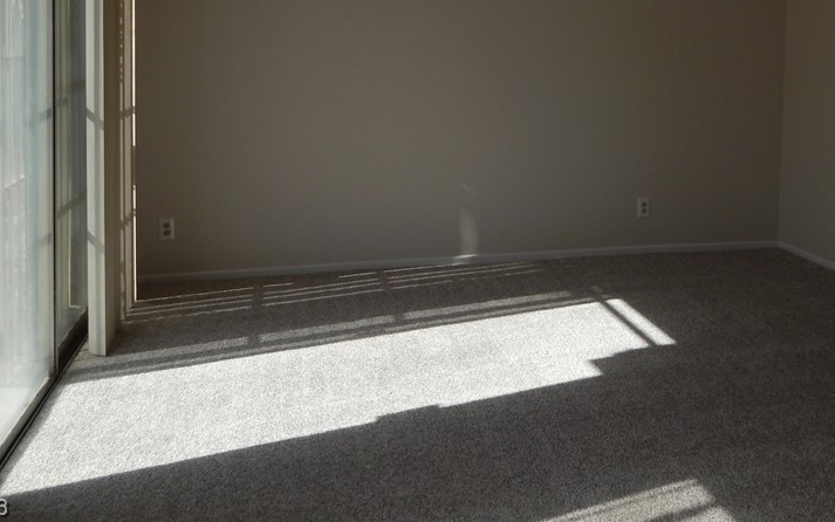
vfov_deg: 34.7
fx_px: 797
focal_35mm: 35
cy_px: 77
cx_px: 491
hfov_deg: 55.0
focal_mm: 4
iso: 125
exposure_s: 1/1000
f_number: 3
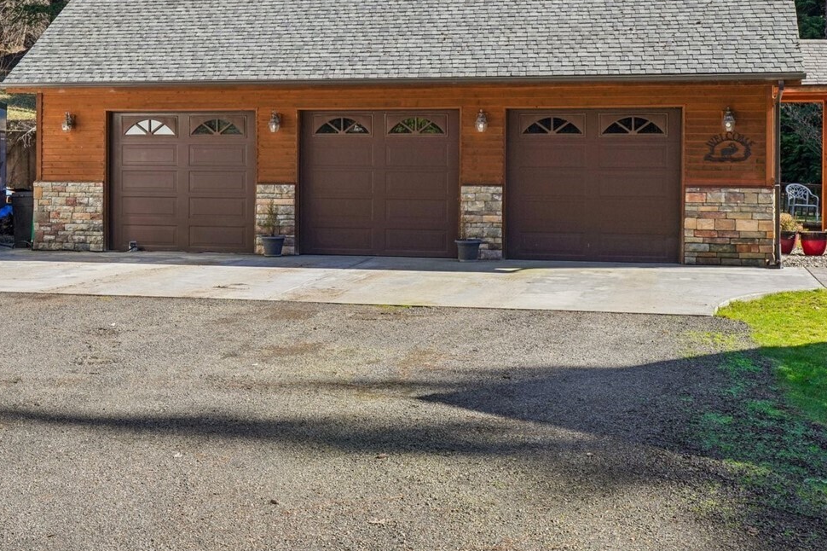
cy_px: 198
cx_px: 322
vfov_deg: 24.1
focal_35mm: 56
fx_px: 1286
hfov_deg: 35.5
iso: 400
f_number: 8
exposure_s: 1/320
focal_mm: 32
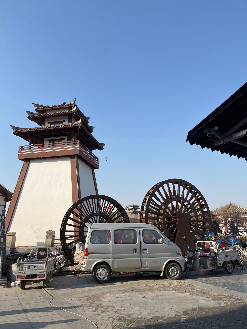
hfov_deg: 53.1
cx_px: 124
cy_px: 164
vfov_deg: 67.3
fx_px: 247
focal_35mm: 26
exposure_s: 1/3049
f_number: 1.6
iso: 50
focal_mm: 5.1
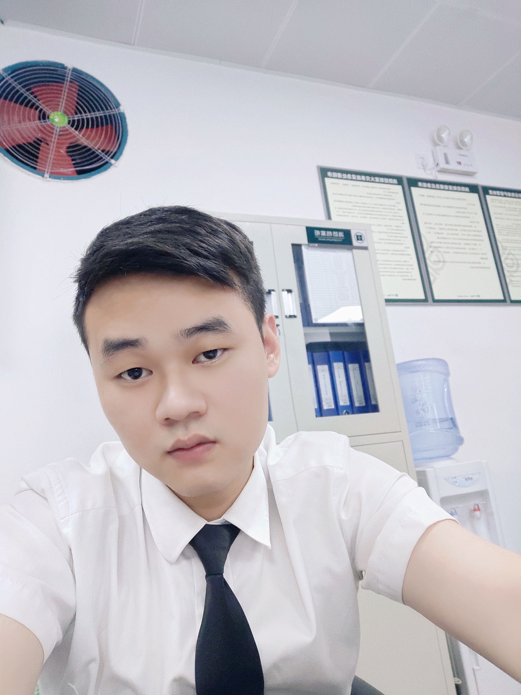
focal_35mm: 29
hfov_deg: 48.2
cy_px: 348
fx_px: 582
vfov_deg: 61.7
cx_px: 260
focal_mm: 3.82
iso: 493
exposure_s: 1/33
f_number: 2
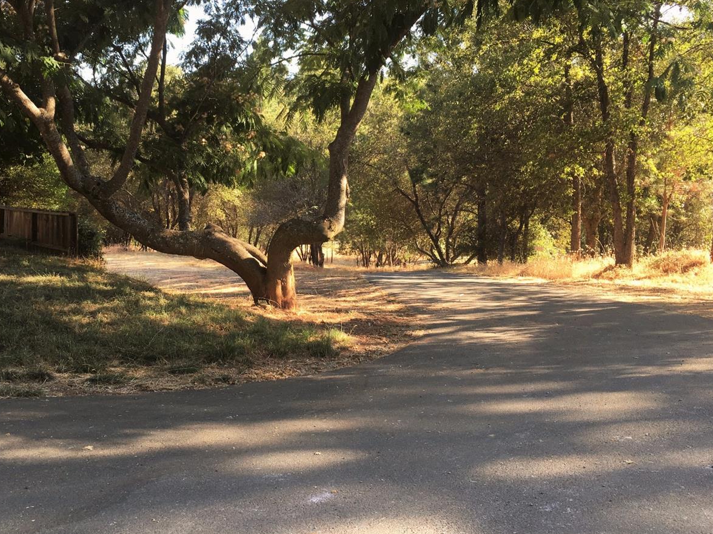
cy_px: 239
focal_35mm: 37
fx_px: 762
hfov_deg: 49.6
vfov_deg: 38.6
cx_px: 261
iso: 25
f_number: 2.2
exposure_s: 1/161
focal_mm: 4.15
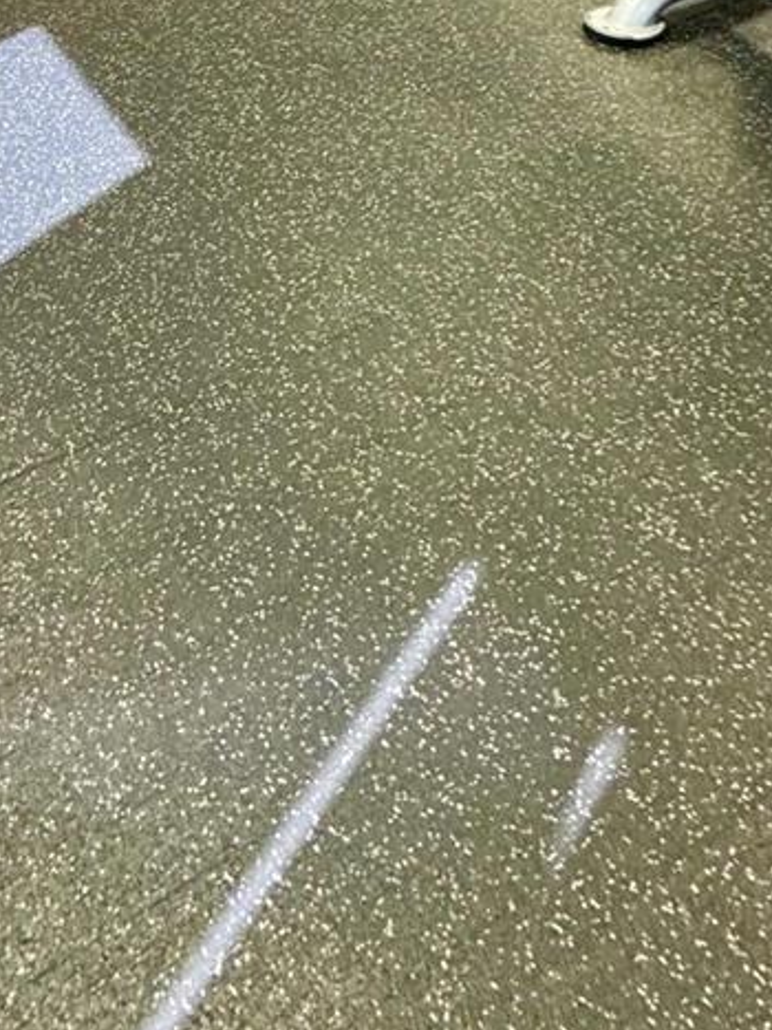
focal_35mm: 36
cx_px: 90
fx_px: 1071
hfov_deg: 37.3
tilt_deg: -13.5
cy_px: -273
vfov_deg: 36.3
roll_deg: +2.6
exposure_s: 1/60
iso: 320
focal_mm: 2.22
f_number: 2.2
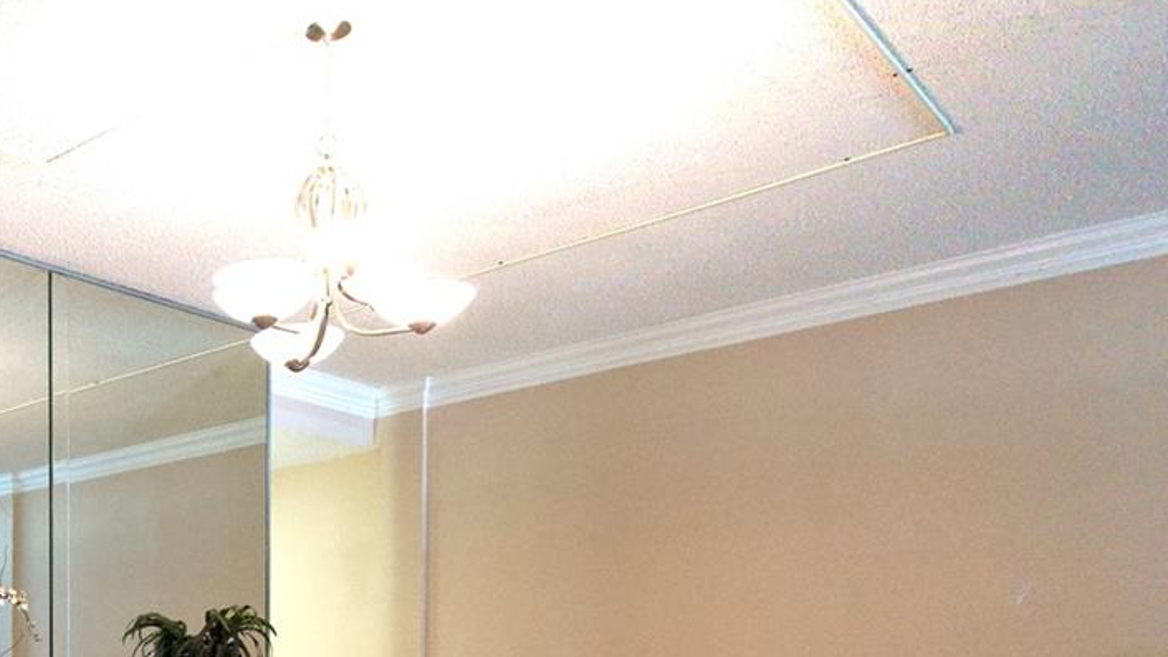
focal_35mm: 39
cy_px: 771
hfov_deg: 43.7
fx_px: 1214
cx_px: -10
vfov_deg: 27.1
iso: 2000
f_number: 2
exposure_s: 1/160
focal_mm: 11
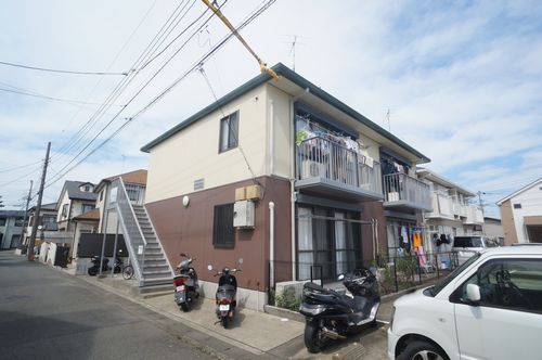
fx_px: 361
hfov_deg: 73.8
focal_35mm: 24
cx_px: 271
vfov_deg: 53.0
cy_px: 180
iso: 200
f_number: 13
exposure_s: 1/125
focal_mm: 16
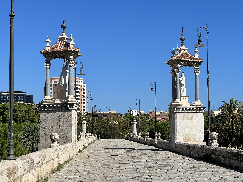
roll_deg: +0.8
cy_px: 91
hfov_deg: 25.3
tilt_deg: +4.9
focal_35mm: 77
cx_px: 122
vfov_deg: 19.1
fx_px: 541
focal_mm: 9
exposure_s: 1/1220
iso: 32
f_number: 2.8
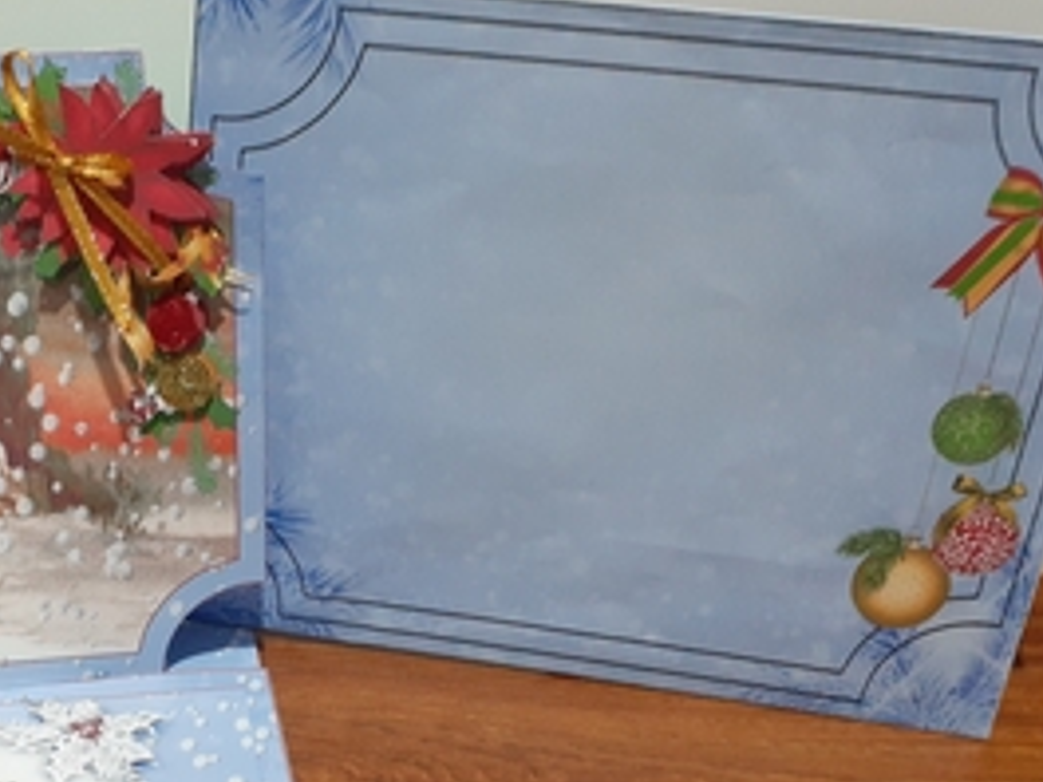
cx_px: 213
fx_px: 1386
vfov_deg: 31.0
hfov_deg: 39.7
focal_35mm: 46
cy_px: 575
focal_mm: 3.6
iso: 320
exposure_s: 1/50
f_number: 1.9
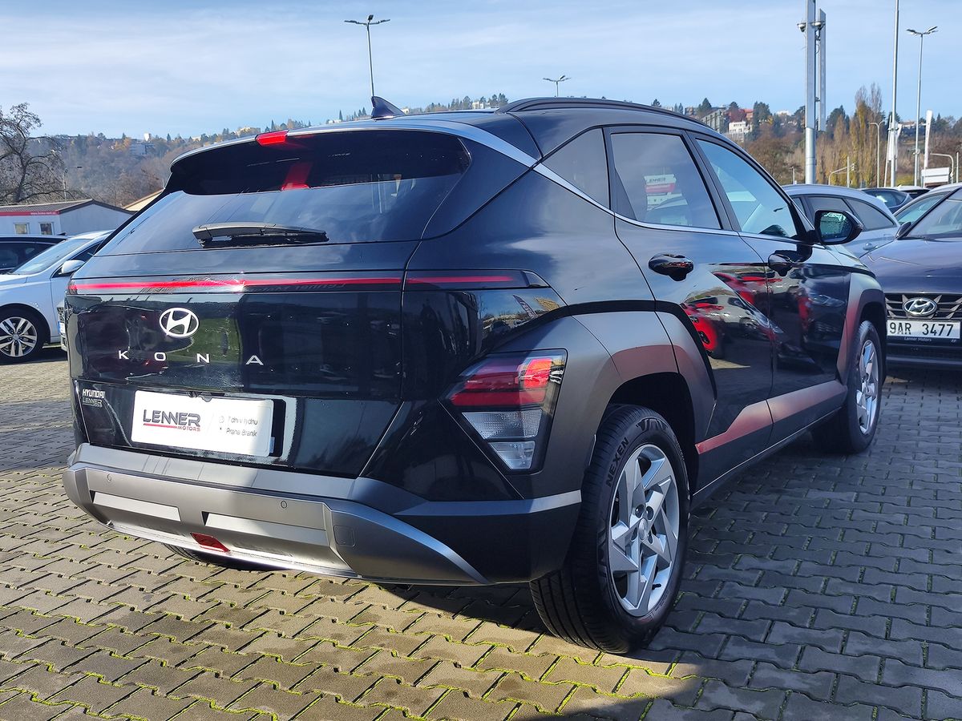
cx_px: 481
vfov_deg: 58.9
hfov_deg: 73.9
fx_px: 639
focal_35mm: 23
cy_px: 360
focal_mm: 7.01
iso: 50
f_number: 1.69
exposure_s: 1/640
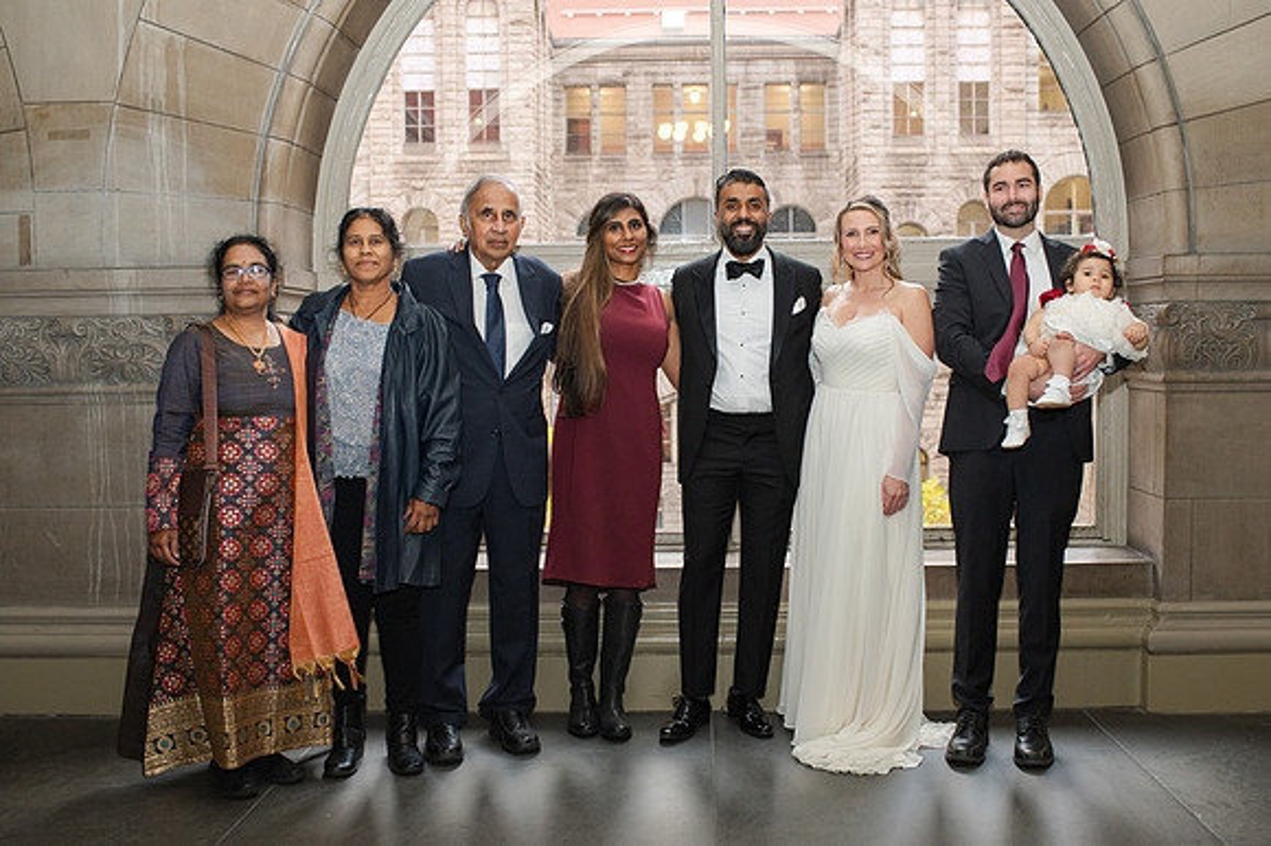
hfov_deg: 50.3
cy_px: 434
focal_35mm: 38
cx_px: 656
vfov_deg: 34.7
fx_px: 1354
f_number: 3.5
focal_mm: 35
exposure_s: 1/200
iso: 1000
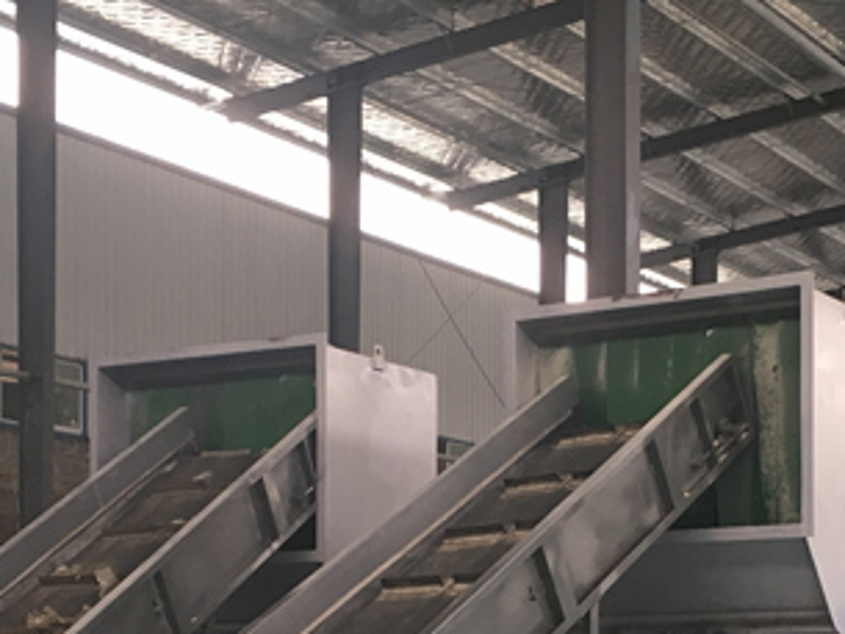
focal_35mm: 76
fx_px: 1856
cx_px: 554
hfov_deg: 25.5
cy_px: 689
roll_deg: +1.6
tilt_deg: +0.5
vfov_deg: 18.7
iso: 40
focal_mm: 4.15
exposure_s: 1/33
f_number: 2.2
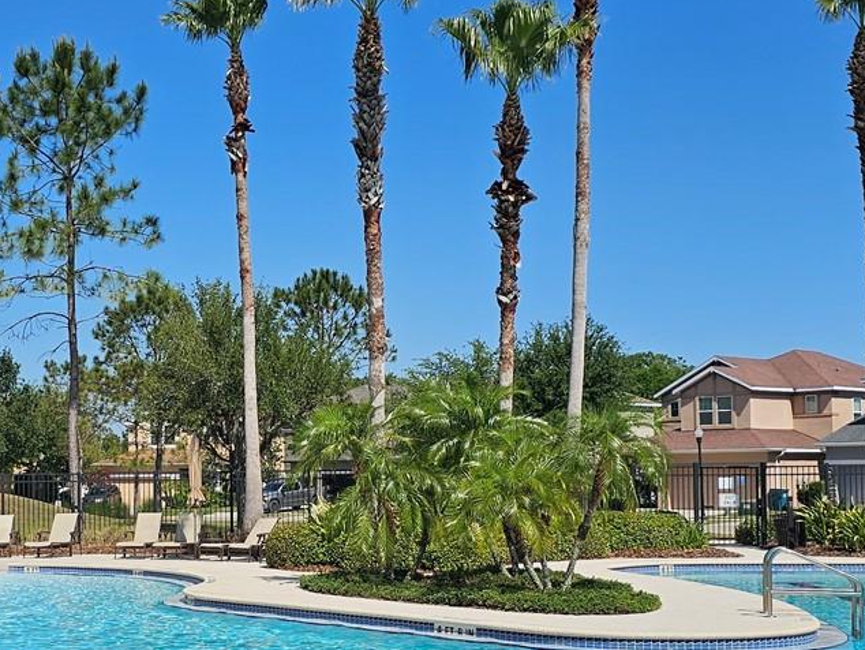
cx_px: 236
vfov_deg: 25.1
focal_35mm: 58
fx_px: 1450
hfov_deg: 32.7
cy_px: 440
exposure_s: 1/1571
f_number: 1.7
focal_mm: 6.3
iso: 10
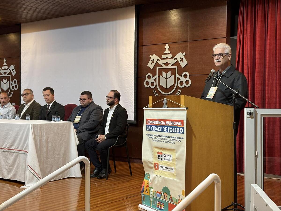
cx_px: 140
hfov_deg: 36.8
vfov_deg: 28.0
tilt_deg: -0.5
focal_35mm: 52
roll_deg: +0.0
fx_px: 422
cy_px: 106
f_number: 1.6
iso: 160
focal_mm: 5.96
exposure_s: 1/40
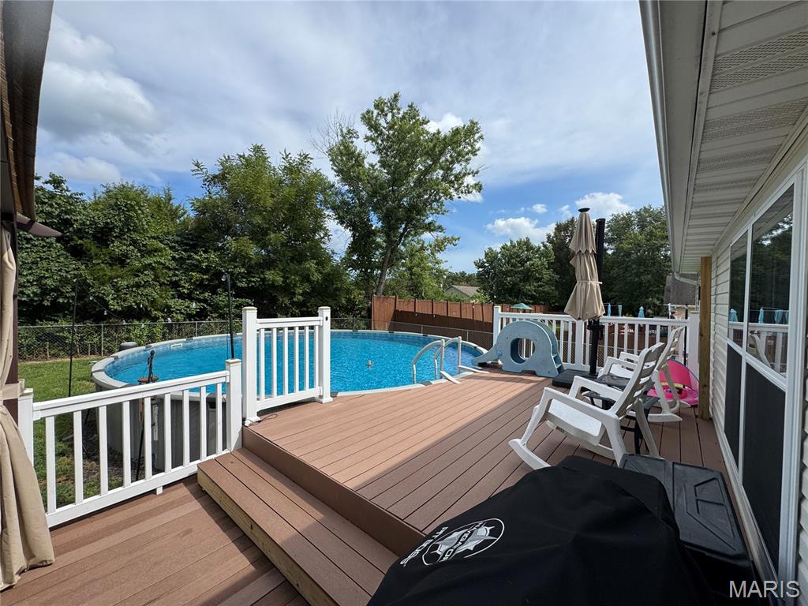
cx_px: 404
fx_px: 327
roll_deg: -1.2
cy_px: 303
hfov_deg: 102.1
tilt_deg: -1.5
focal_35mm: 14
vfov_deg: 85.7
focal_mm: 2.22
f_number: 2.2
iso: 50
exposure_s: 1/1880
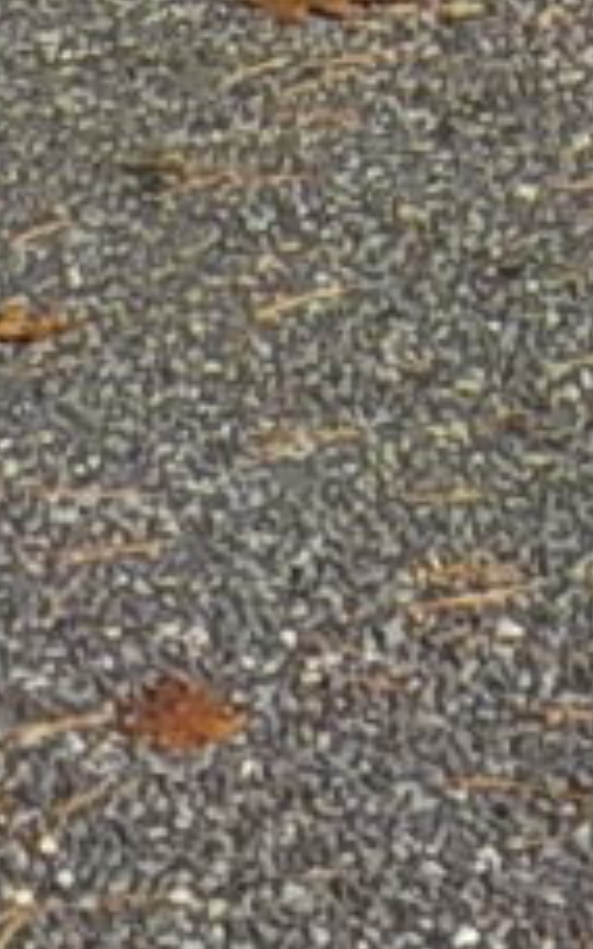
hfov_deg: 5.7
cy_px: -1141
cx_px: 1144
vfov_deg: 8.7
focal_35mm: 224
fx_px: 5788
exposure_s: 1/1250
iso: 125
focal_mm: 4.1
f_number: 3.3
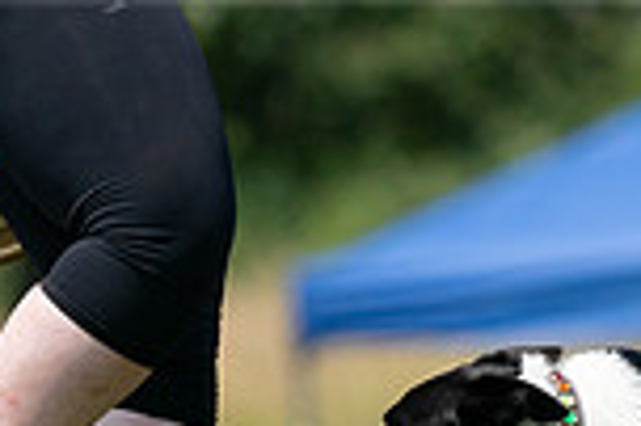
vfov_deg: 0.9
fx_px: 28654
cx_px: 354
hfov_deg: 1.3
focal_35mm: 1611
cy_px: -61
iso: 1000
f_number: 6.3
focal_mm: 422
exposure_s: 1/4000
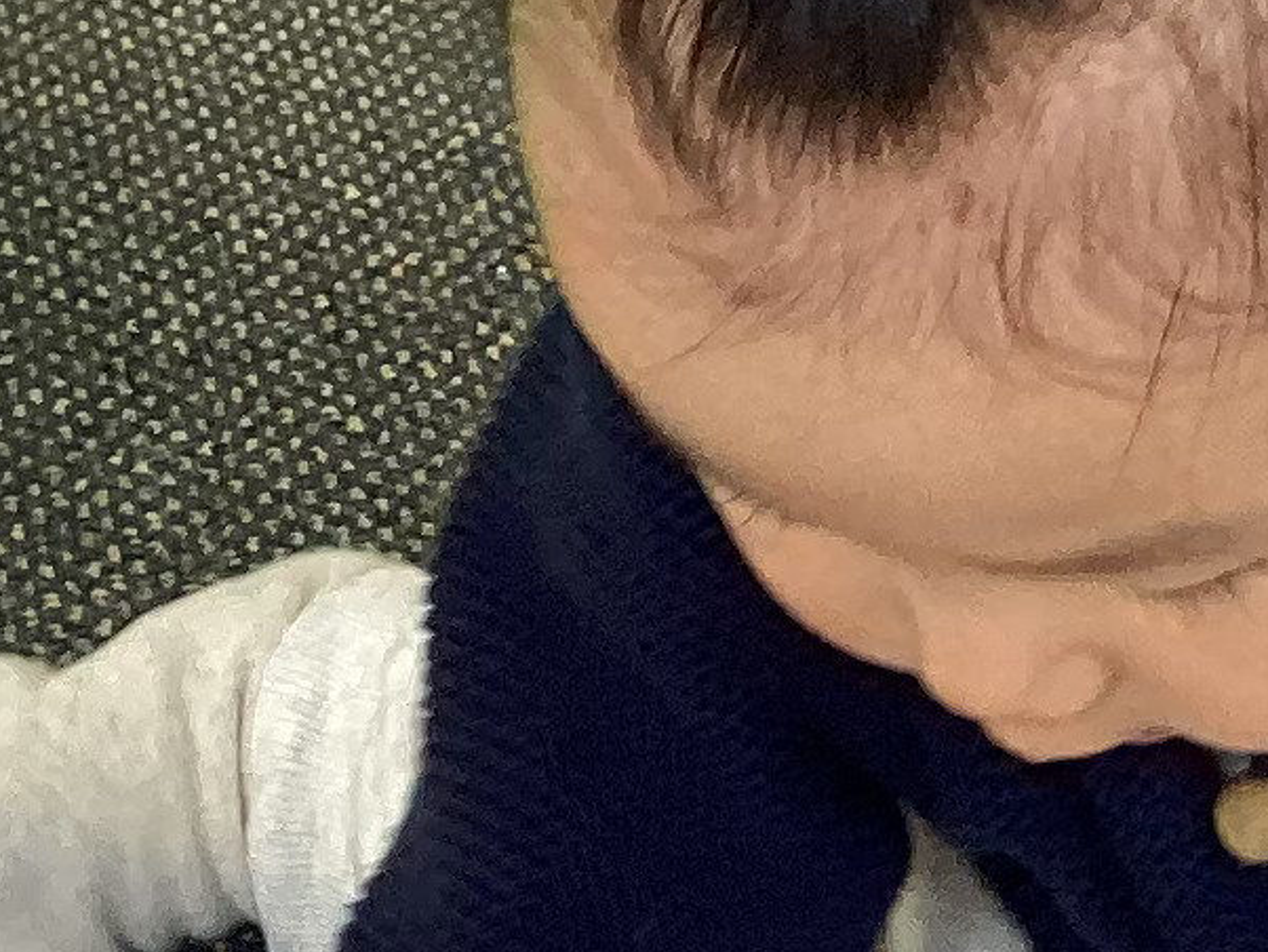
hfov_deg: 11.8
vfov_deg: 8.8
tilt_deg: -28.9
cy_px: 649
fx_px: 6156
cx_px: 733
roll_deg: +0.5
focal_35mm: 168
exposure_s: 1/50
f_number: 2.4
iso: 100
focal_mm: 3.3
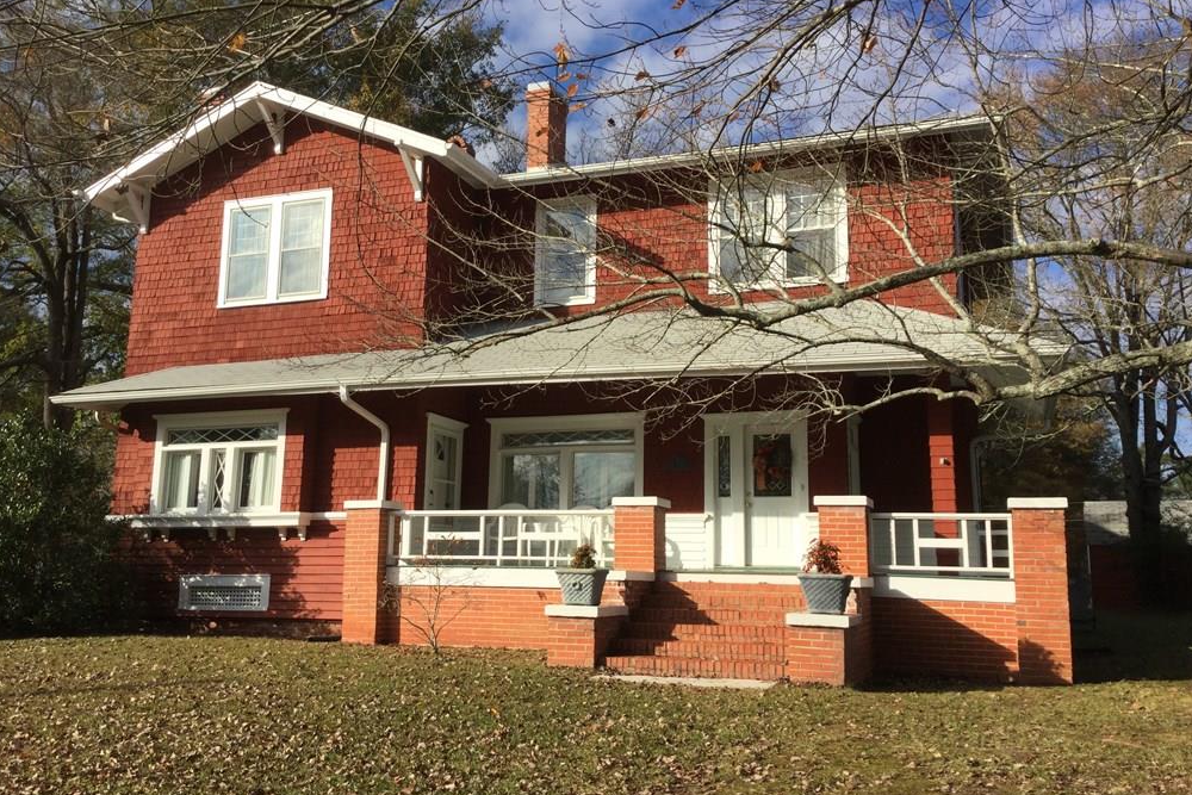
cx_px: 586
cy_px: 372
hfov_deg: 57.2
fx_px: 1093
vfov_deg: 40.0
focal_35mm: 33
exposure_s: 1/1431
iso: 25
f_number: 2.4
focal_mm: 3.3
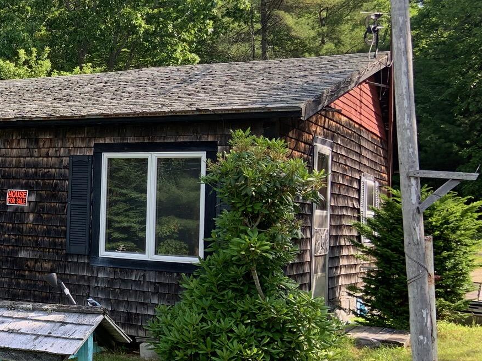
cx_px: -37
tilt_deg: +2.9
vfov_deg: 24.4
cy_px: 178
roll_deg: -2.0
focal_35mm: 60
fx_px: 835
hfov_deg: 29.3
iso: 25
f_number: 1.8
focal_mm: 4.25
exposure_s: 1/358
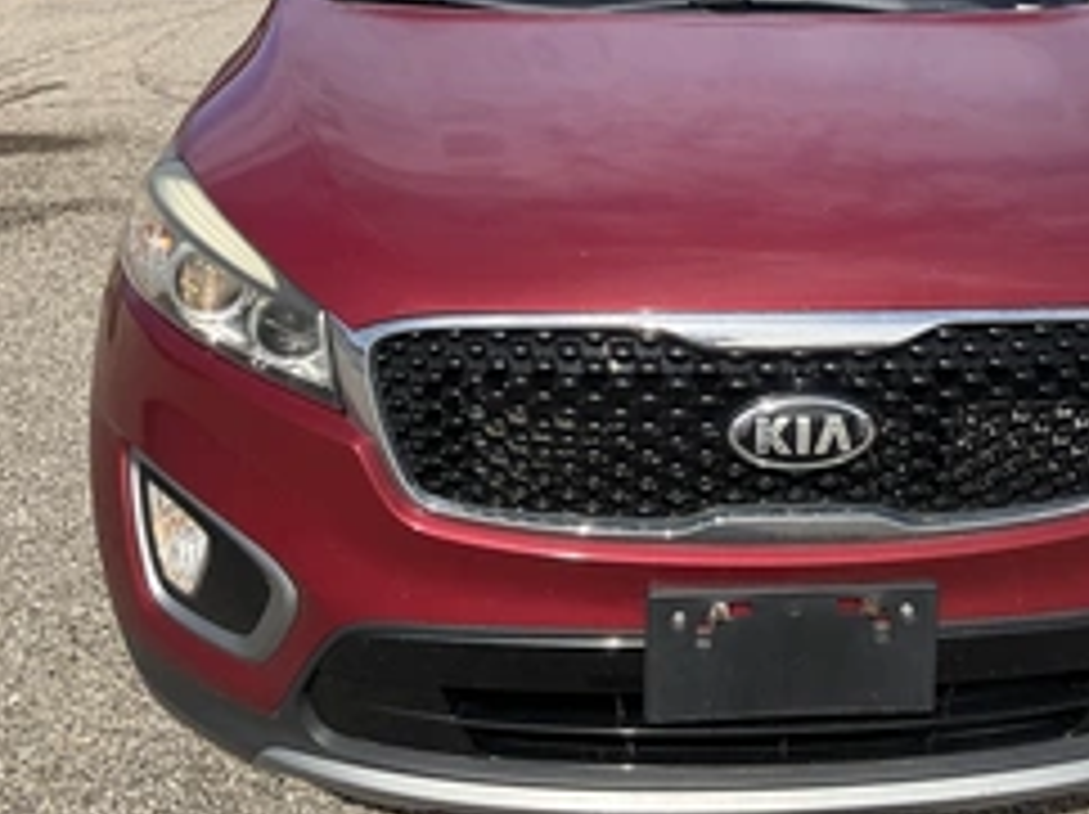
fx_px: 1509
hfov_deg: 39.3
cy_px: 247
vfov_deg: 29.9
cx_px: 702
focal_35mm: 48
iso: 25
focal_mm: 3
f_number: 1.8
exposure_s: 1/1786
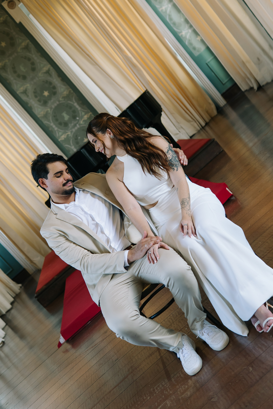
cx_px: 136
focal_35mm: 45
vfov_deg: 43.6
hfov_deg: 29.9
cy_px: 204
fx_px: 512
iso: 320
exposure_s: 1/125
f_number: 2.5
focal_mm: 30
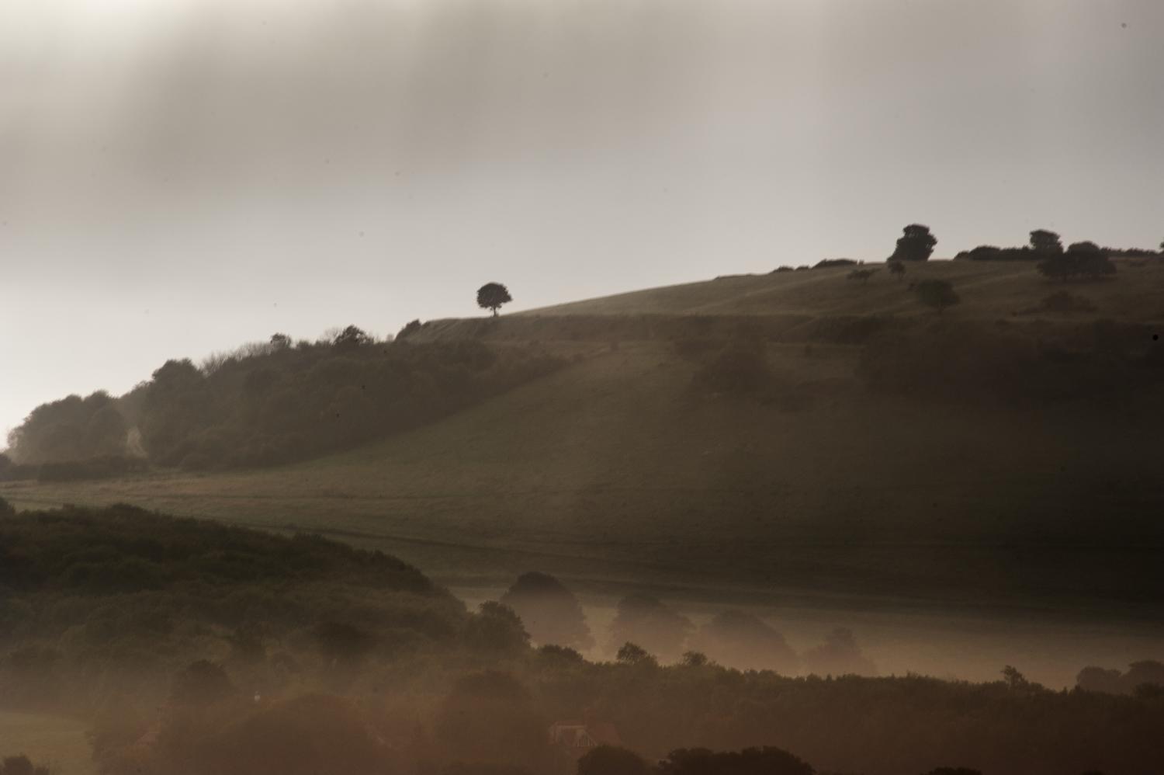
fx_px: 12924
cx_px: 582
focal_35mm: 400
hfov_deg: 5.2
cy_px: 388
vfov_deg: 3.4
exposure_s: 1/160
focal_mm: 400
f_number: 14
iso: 200
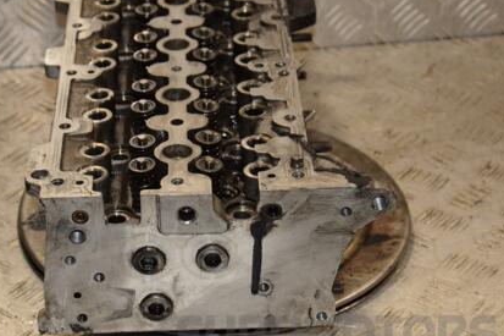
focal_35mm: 109
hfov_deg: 18.7
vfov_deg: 12.6
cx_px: 155
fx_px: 1525
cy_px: 171
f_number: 6.3
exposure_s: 1/200
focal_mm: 50
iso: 800
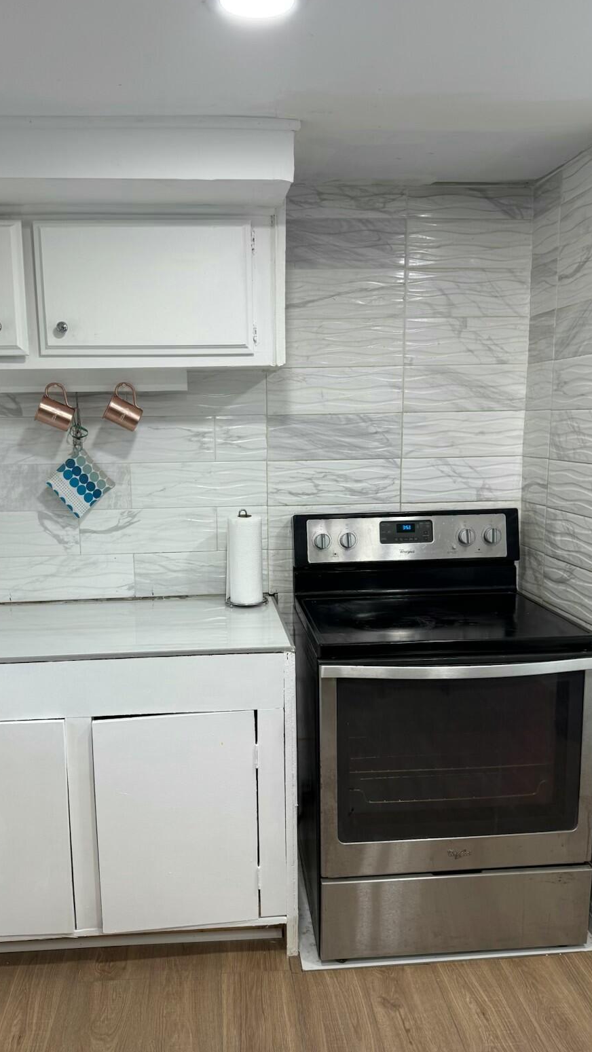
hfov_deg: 42.9
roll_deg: +0.6
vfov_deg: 69.8
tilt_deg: -9.5
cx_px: 268
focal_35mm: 27
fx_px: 753
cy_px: 535
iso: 125
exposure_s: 1/120
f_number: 1.78
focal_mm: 6.76
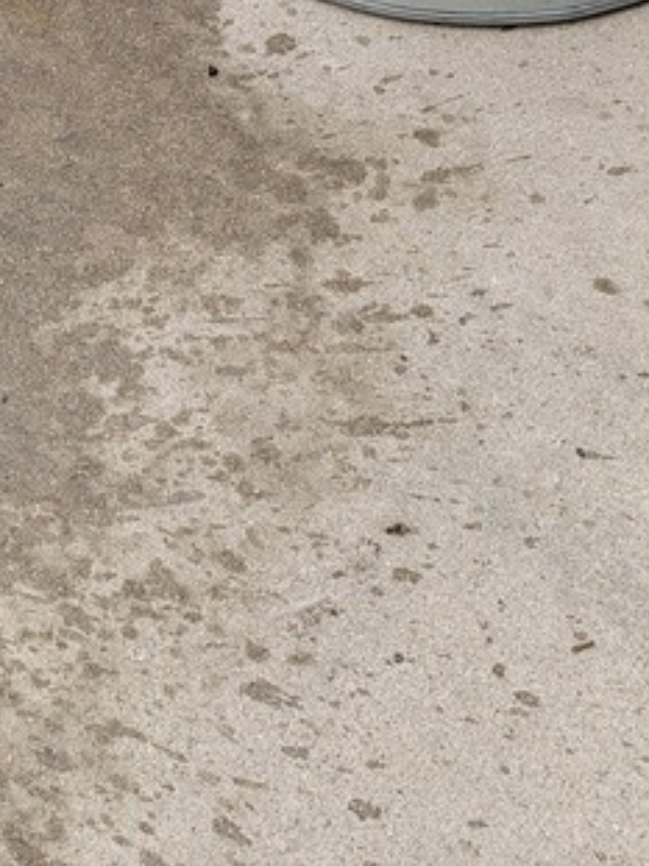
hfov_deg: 17.0
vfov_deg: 20.2
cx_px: -298
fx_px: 1976
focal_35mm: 79
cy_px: -537
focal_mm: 6.7
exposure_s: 1/233
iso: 16
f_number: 1.8
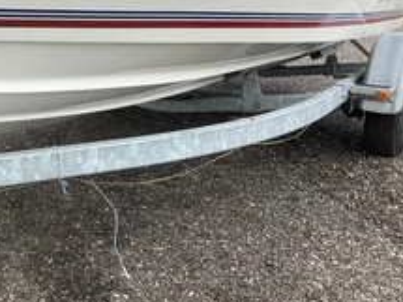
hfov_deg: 34.2
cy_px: 144
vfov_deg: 27.0
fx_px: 628
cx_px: 66
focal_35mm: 54
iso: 25
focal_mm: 3
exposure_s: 1/529
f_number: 1.8
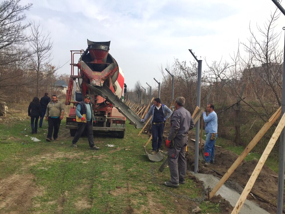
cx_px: 142
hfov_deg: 61.7
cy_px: 107
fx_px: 239
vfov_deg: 48.2
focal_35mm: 29
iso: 32
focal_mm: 4.15
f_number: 2.2
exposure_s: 1/1980
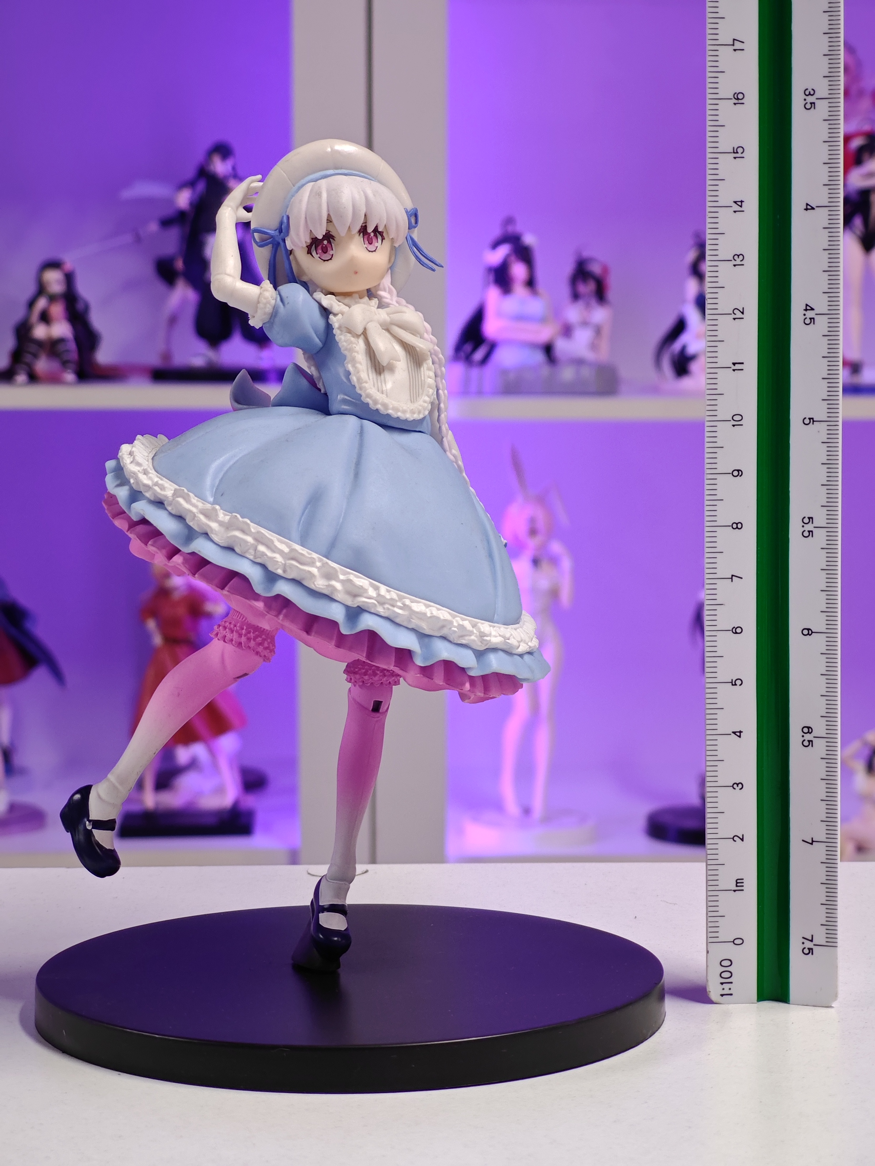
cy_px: 583
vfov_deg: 24.4
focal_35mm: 80
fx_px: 2696
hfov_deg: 18.4
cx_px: 438
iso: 400
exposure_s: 1/18.9
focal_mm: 7.48
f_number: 2.4
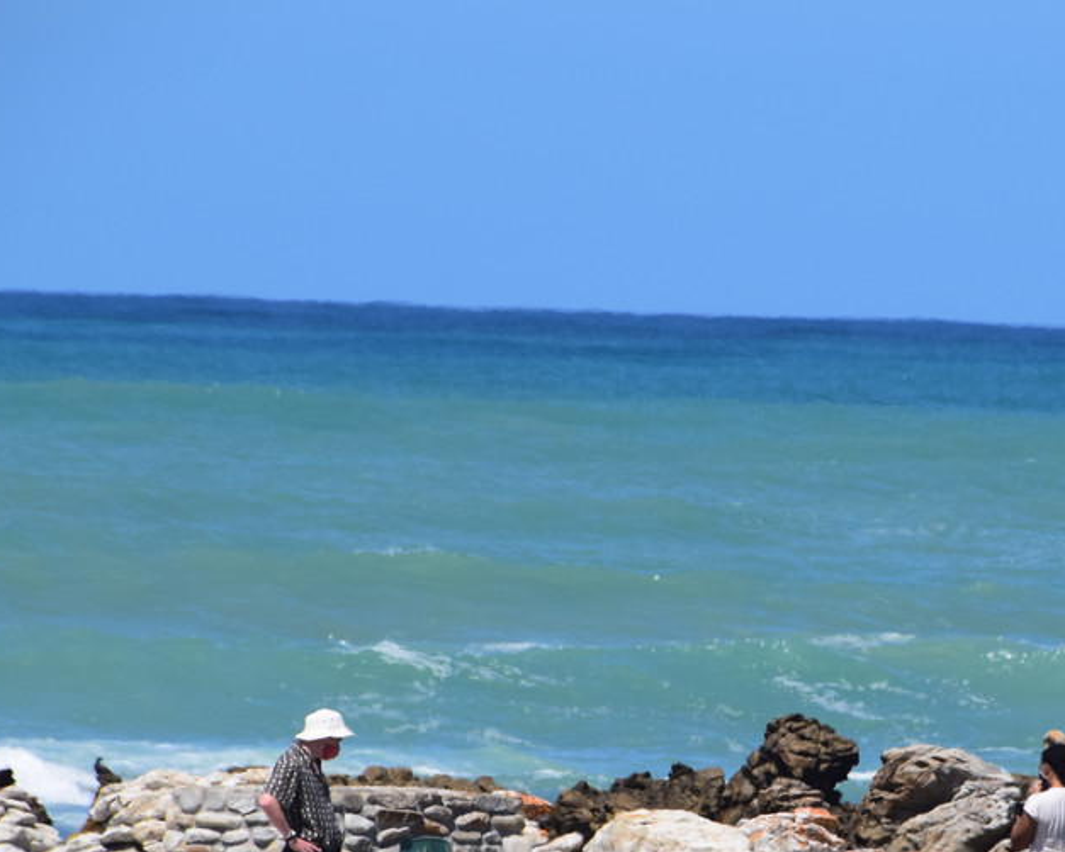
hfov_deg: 2.7
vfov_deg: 2.1
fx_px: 22922
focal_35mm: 727
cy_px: 652
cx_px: 725
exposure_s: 1/500
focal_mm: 270
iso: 220
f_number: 11
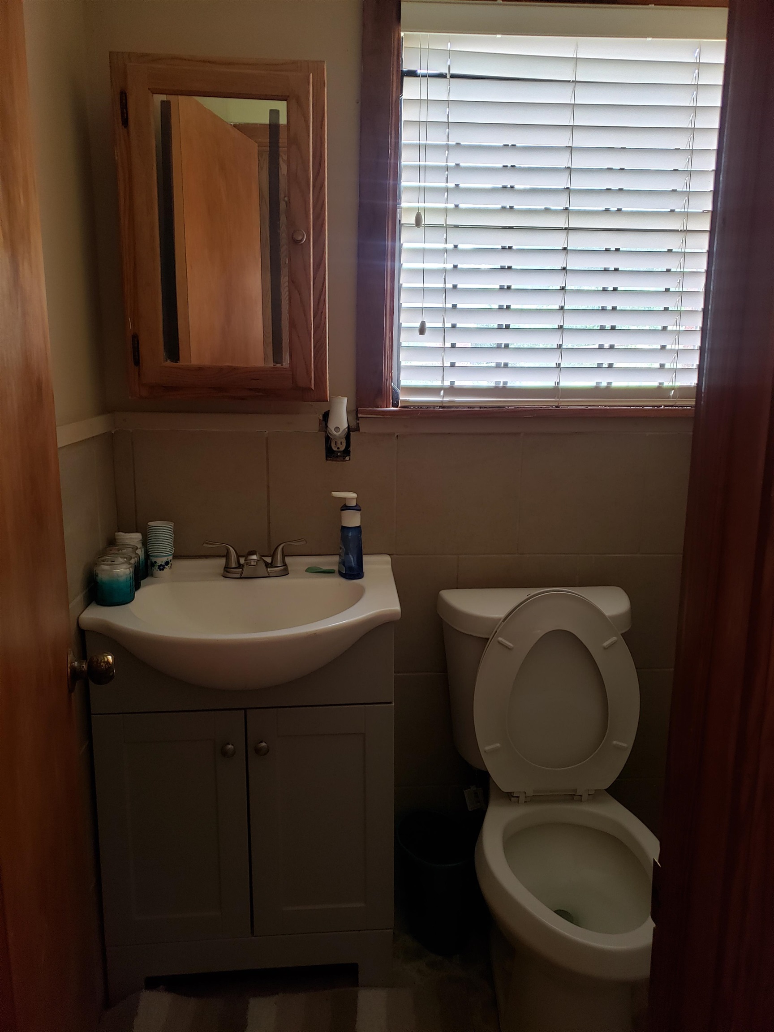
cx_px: 387
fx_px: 775
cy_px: 516
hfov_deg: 53.1
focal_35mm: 26
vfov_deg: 67.3
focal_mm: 4.3
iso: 80
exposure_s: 1/60
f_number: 1.5
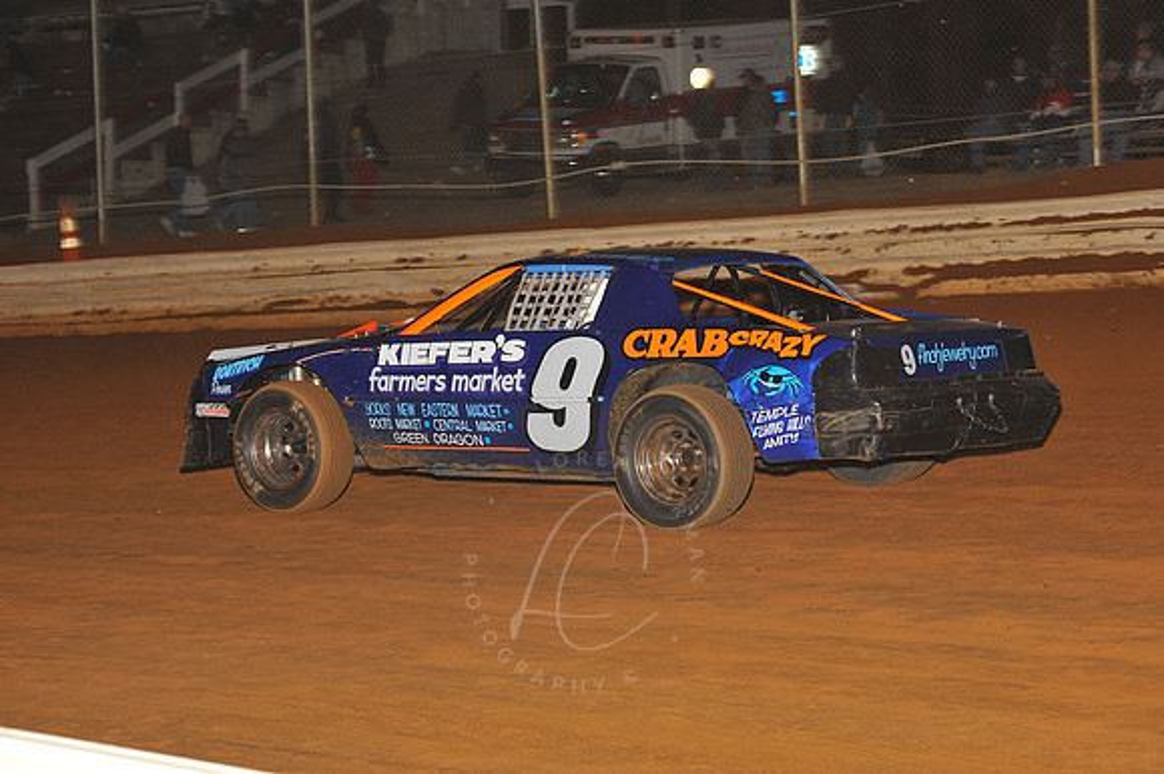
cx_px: 582
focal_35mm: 100
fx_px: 3231
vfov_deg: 13.7
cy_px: 387
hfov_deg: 20.4
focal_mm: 100
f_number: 7.1
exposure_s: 1/250
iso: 640
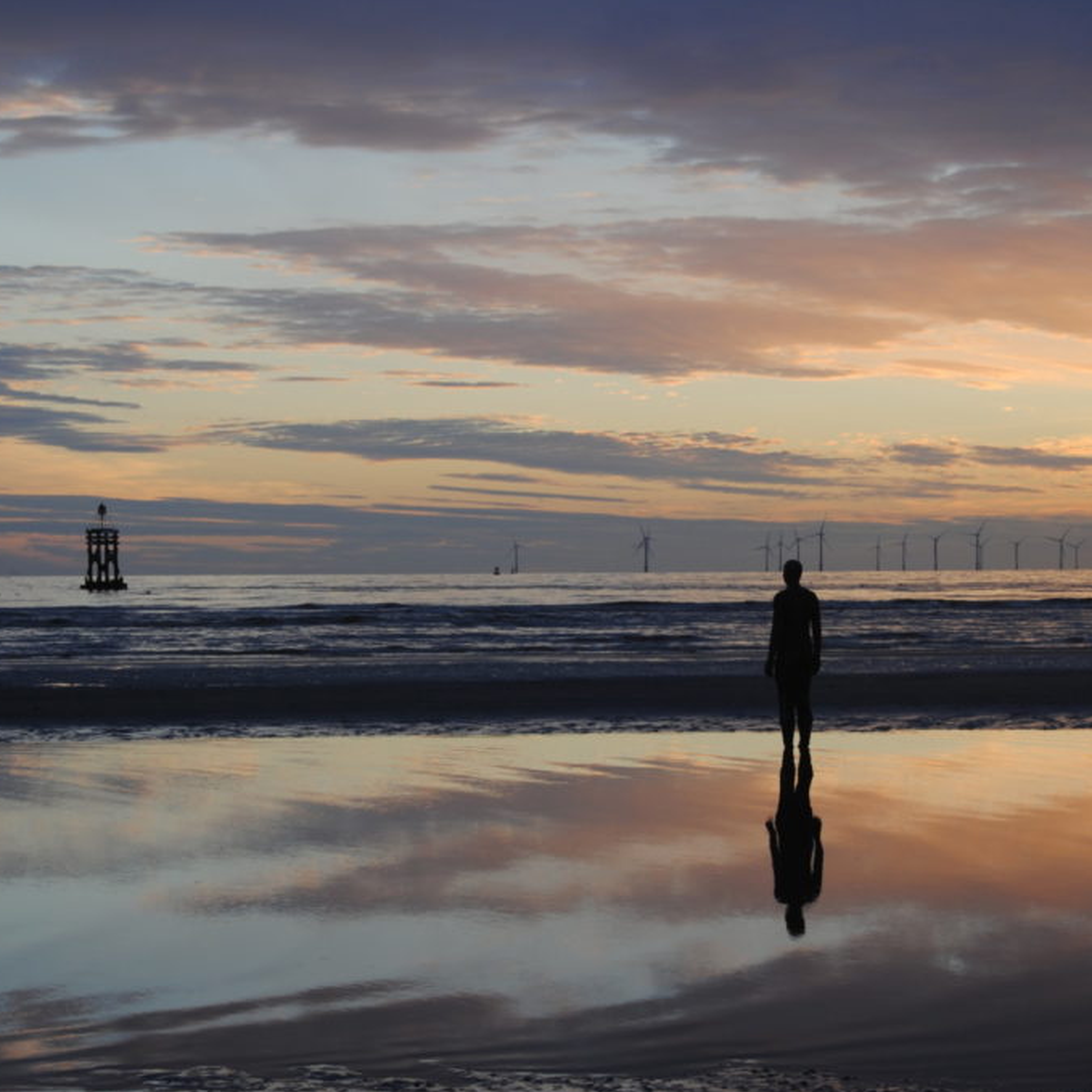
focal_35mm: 87
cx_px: 516
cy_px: 546
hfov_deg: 20.0
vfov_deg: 20.0
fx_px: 3092
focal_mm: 45
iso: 125
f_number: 5.6
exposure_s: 1/125
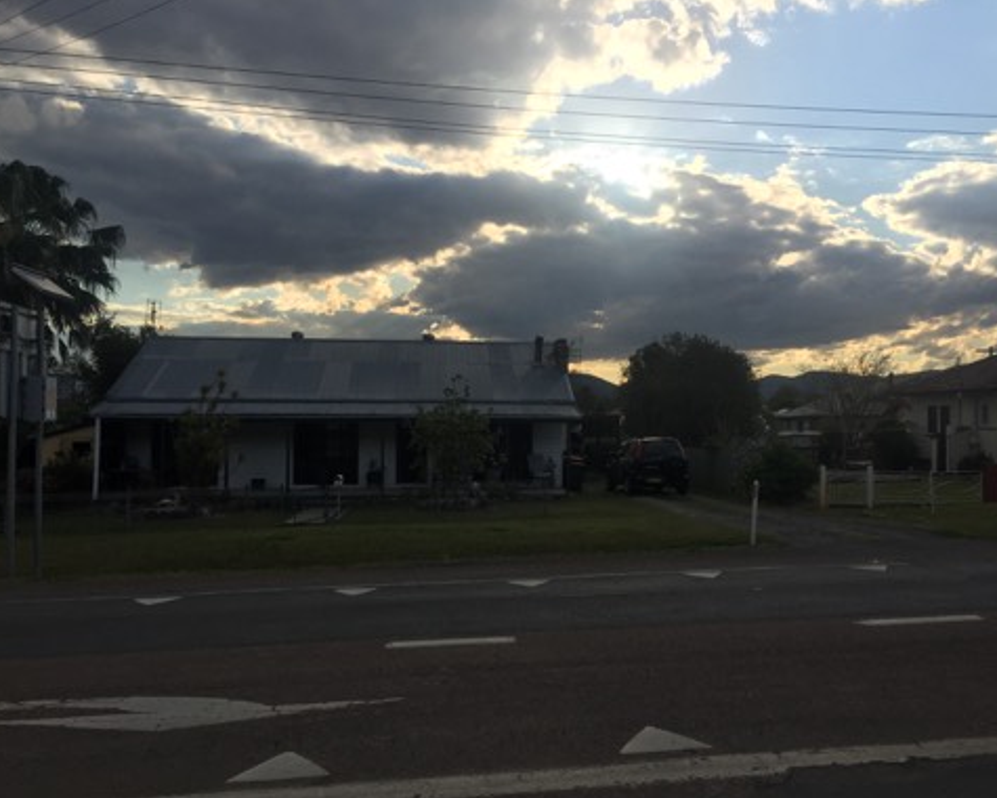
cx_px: 535
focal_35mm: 31
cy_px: 405
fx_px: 915
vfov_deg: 47.1
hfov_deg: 57.1
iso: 32
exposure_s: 1/2326
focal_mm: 4.15
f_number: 2.2
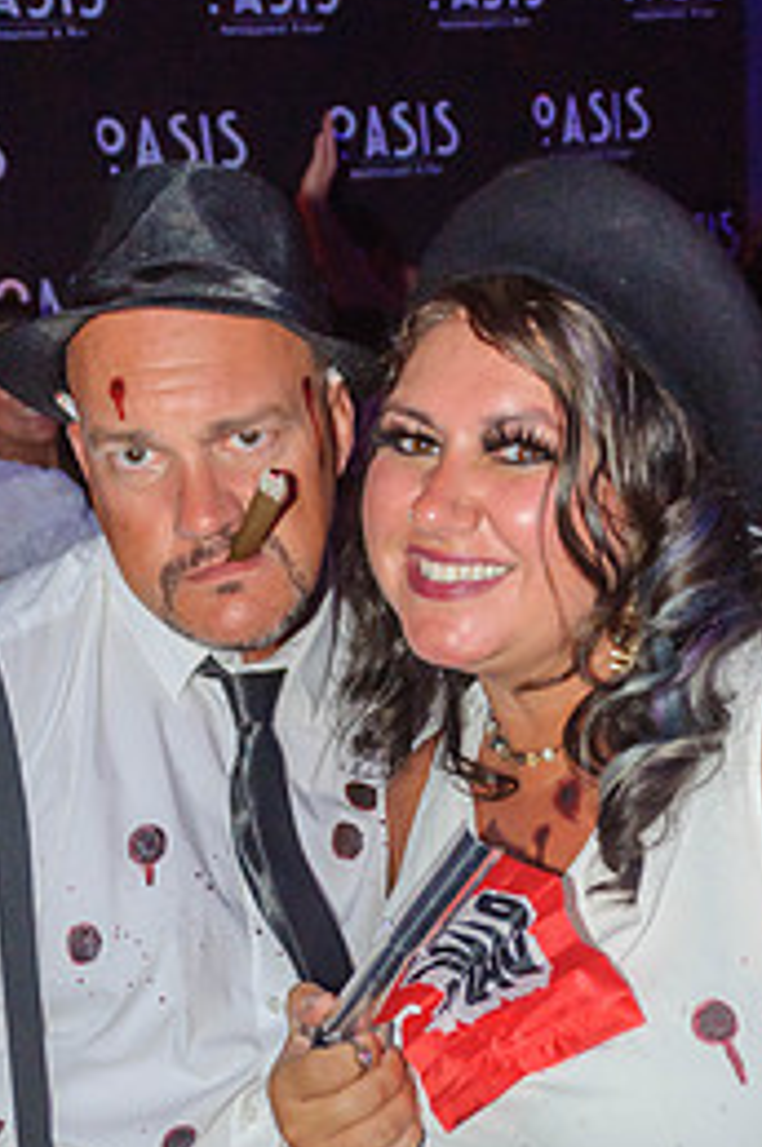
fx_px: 1496
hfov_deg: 28.6
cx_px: 361
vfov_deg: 41.5
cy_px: 748
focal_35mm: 47
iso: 640
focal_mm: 18
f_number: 3.5
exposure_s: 1/60
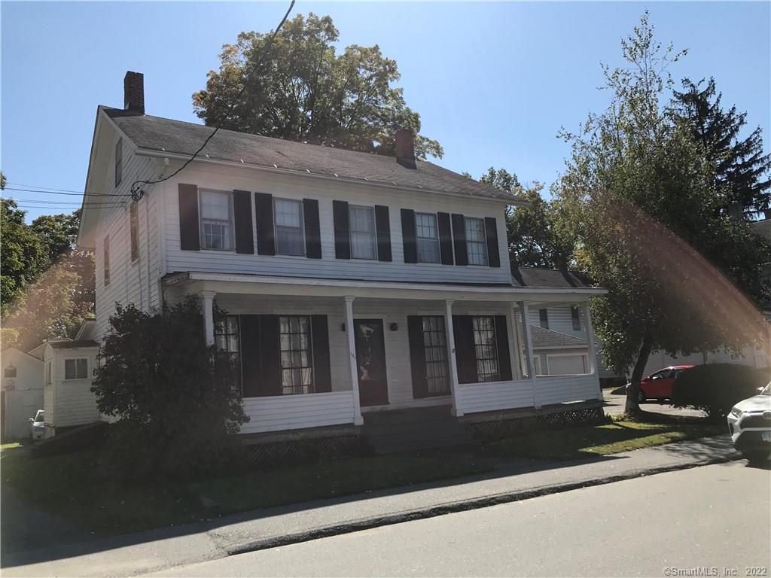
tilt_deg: +7.8
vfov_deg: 49.7
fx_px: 624
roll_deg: +5.1
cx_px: 386
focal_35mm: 28
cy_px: 289
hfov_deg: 63.4
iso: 20
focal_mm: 3.99
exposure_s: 1/2740
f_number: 1.8
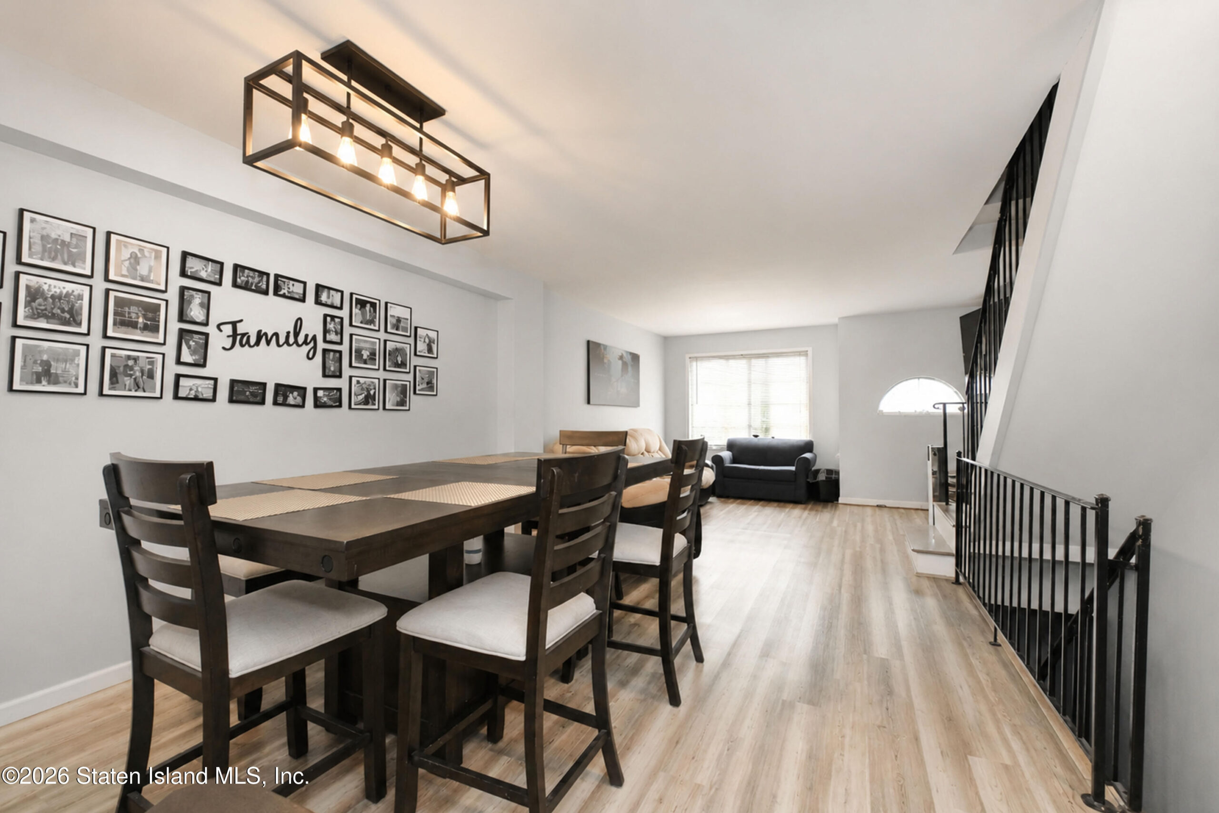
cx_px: 610
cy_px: 406
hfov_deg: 100.4
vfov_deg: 77.3
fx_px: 508
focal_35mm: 15
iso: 2000
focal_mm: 10
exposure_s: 1/60
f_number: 7.1
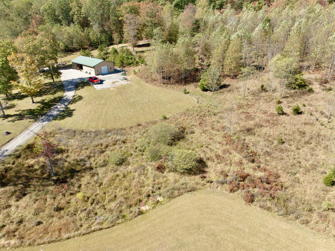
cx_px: 168
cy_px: 126
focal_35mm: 24
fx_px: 232
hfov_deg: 71.6
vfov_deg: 56.8
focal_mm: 12.29
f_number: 2.8
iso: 100
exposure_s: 1/640
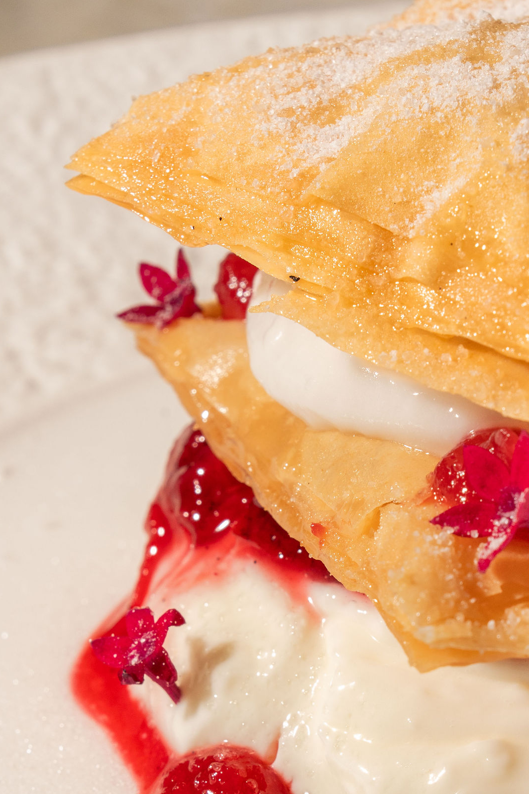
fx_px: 3483
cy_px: 568
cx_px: 381
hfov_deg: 8.7
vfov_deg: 13.0
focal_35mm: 158
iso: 320
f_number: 14
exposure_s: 1/160
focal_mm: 70
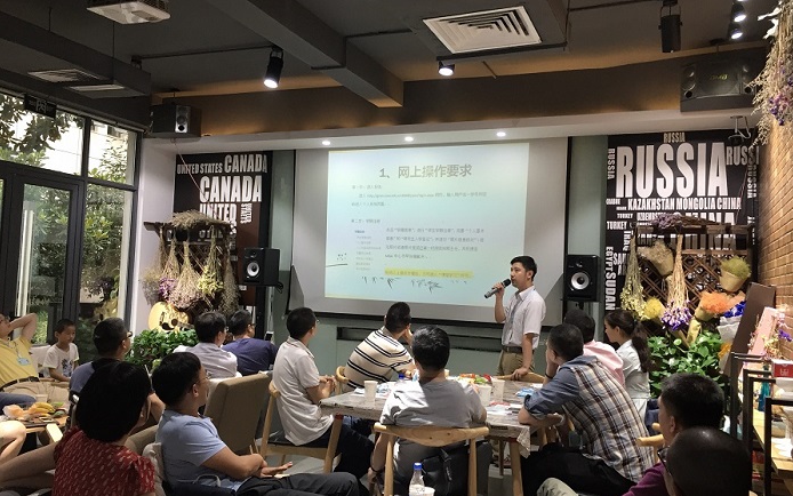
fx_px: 670
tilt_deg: +3.6
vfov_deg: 40.6
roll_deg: -2.3
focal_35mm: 31
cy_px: 245
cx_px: 399
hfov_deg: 61.2
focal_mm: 4.15
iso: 80
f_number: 2.2
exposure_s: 1/33
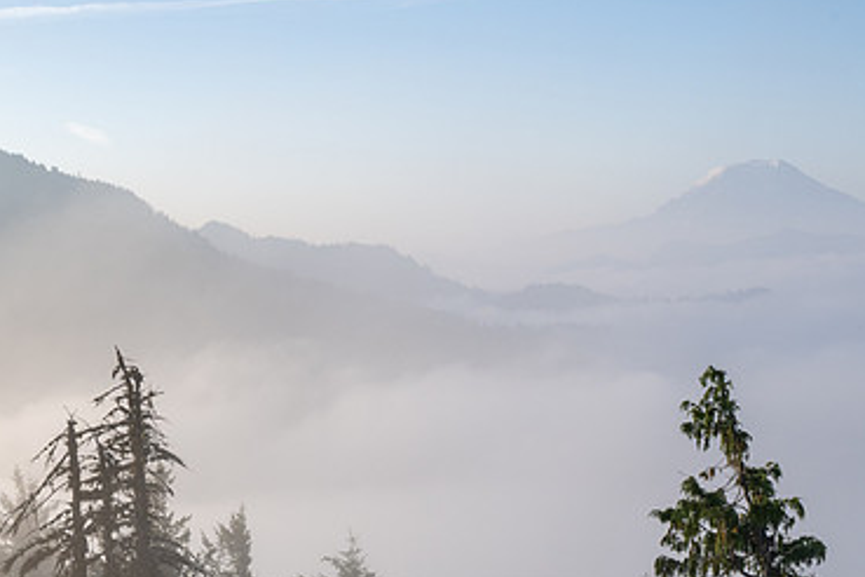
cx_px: 196
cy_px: 478
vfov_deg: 18.7
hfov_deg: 27.6
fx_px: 1730
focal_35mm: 72
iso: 400
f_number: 13
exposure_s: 1/250
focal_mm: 38
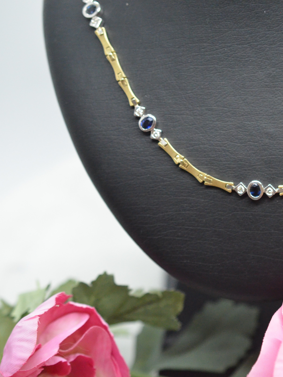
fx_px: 948
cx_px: 258
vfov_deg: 22.5
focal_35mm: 87
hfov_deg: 16.7
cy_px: 188
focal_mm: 40
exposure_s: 1/1000
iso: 3200
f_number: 4
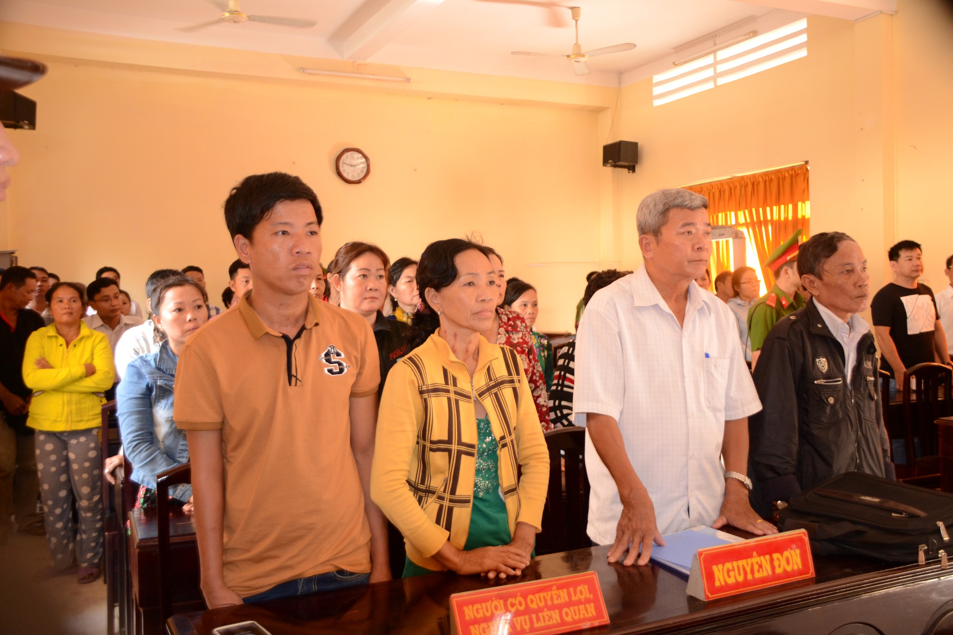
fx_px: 873
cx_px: 476
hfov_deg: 57.2
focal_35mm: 33
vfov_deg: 40.0
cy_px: 318
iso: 640
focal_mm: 22
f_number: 4.5
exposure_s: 1/60
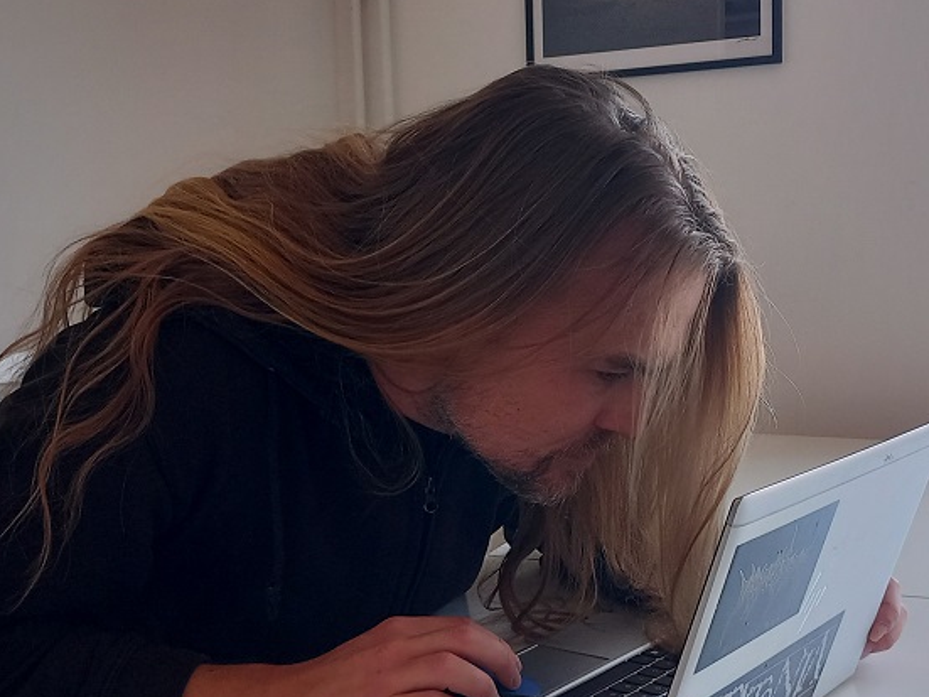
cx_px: 477
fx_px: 1315
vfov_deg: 29.7
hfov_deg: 38.9
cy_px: 327
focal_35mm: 49
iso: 160
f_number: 1.8
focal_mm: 4
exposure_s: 1/50
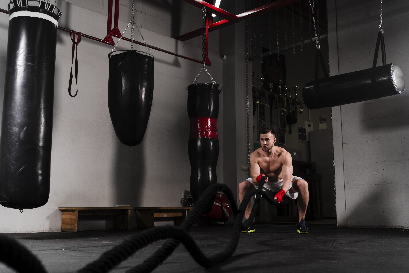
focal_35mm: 39
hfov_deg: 49.6
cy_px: 136
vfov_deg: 34.2
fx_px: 443
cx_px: 204
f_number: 3.5
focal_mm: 39
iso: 640
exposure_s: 1/160
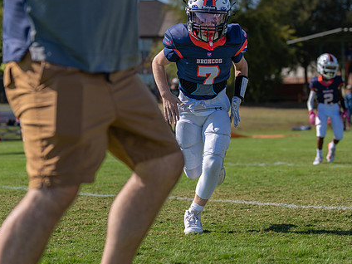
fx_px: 1302
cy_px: 79
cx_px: 192
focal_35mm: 128
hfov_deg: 15.4
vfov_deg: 11.6
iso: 100
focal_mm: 70
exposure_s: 1/2500
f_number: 2.8
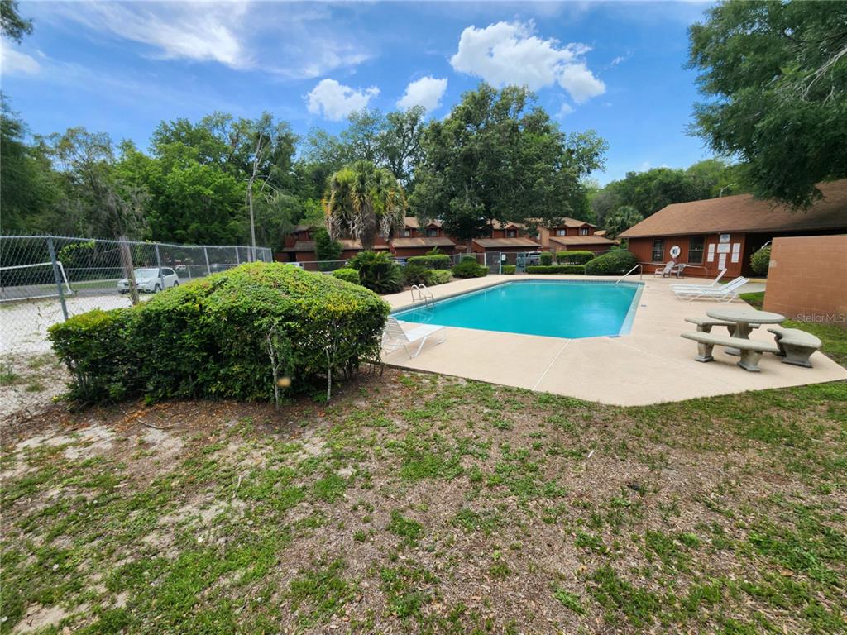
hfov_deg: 106.2
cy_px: 318
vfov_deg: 89.9
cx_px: 424
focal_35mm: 13
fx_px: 318
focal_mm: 2.2
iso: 50
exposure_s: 1/1016
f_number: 2.2
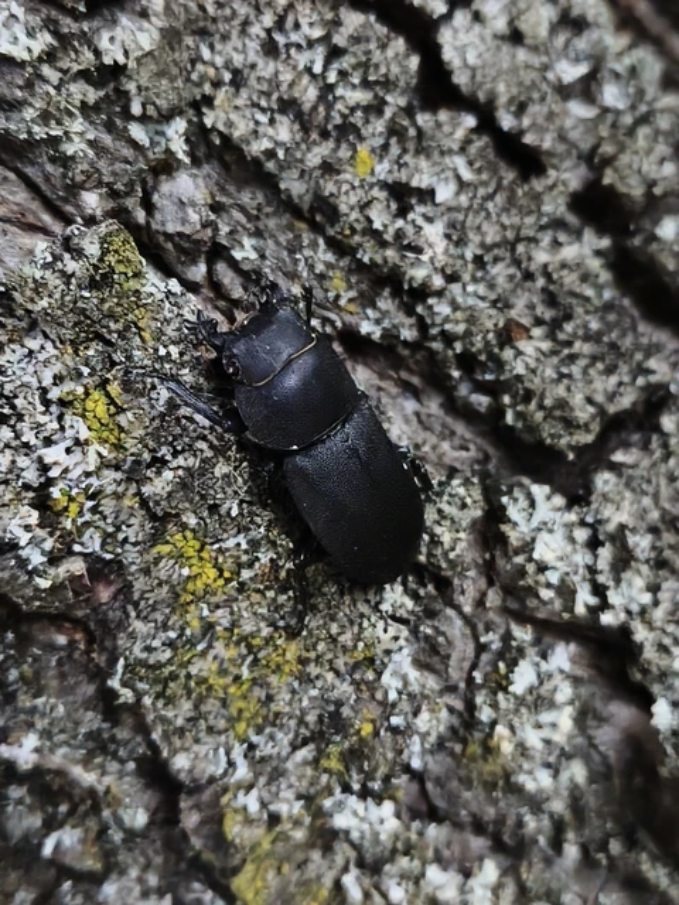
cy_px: 452
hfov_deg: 22.3
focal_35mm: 66
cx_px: 340
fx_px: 1726
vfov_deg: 29.4
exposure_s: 1/8000
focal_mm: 5.35
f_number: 1.7
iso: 6400
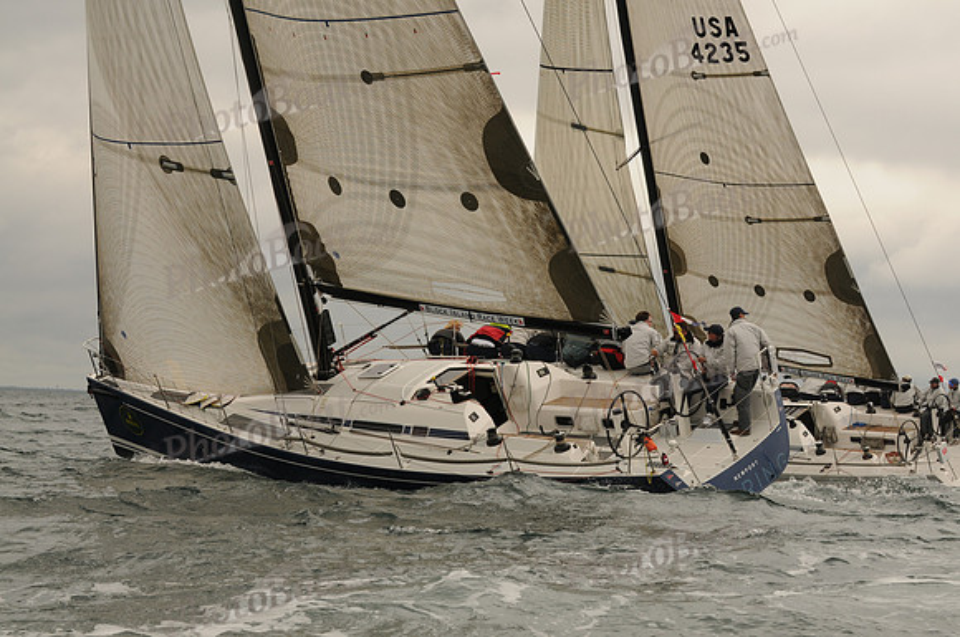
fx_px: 2796
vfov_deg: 13.0
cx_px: 480
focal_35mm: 105
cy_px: 318
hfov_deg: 19.5
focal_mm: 70
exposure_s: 1/640
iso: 200
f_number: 6.3
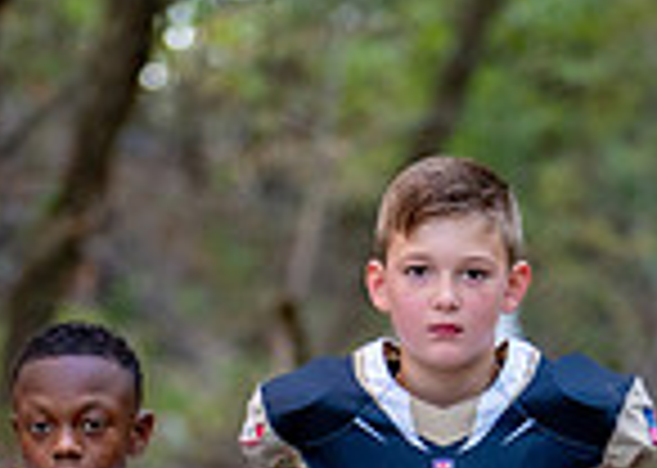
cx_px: 418
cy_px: 690
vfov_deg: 5.6
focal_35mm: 254
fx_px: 4735
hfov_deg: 7.9
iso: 800
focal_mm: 50
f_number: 1.2
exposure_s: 1/500
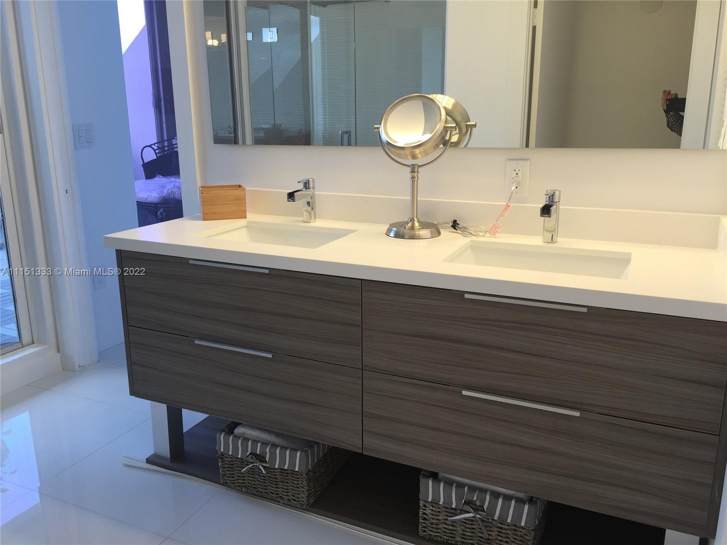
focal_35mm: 29
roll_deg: -0.3
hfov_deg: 61.7
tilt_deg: -13.1
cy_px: 272
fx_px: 609
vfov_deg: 48.2
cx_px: 364
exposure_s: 1/120
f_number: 2.2
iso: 40
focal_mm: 4.15
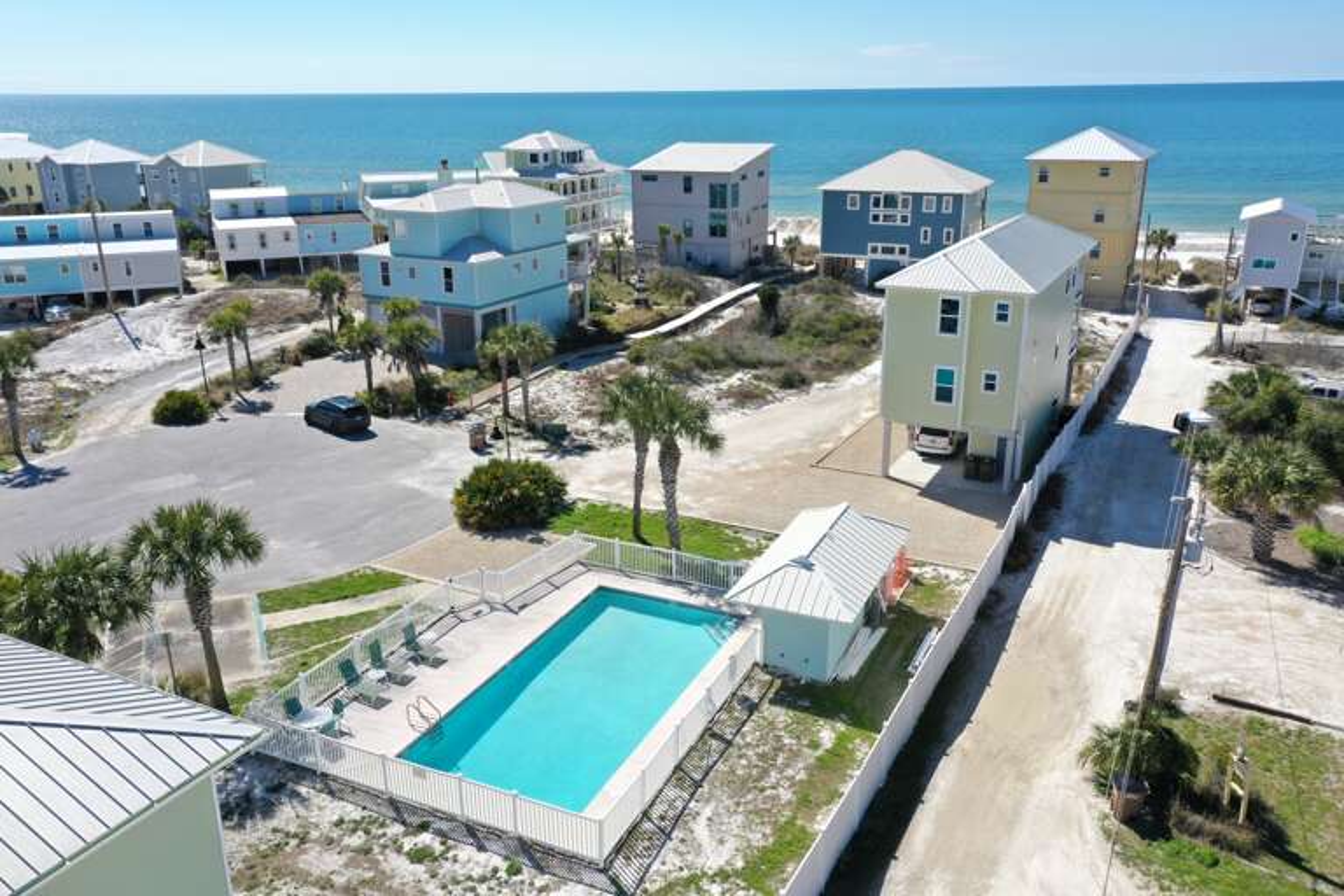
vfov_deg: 46.4
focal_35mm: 28
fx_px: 1045
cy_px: 448
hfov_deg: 65.5
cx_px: 672
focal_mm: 10.26
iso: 100
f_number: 5.6
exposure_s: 1/500
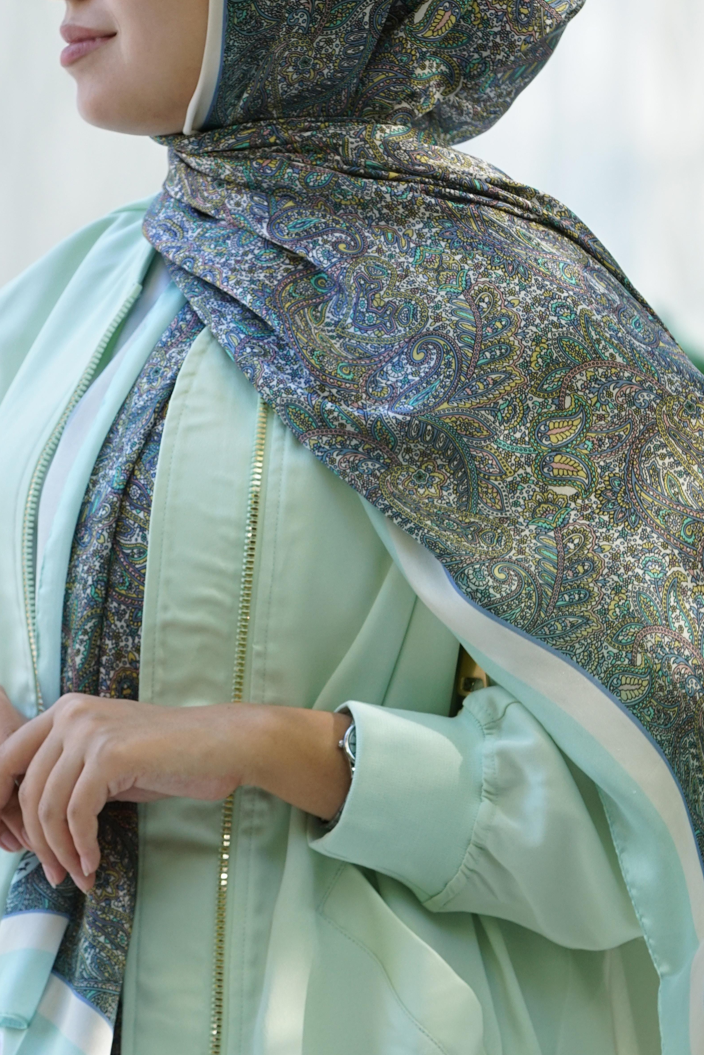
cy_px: 428
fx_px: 6890
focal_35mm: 235
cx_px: 350
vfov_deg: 8.8
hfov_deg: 5.8
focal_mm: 140
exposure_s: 1/125
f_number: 5.6
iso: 500
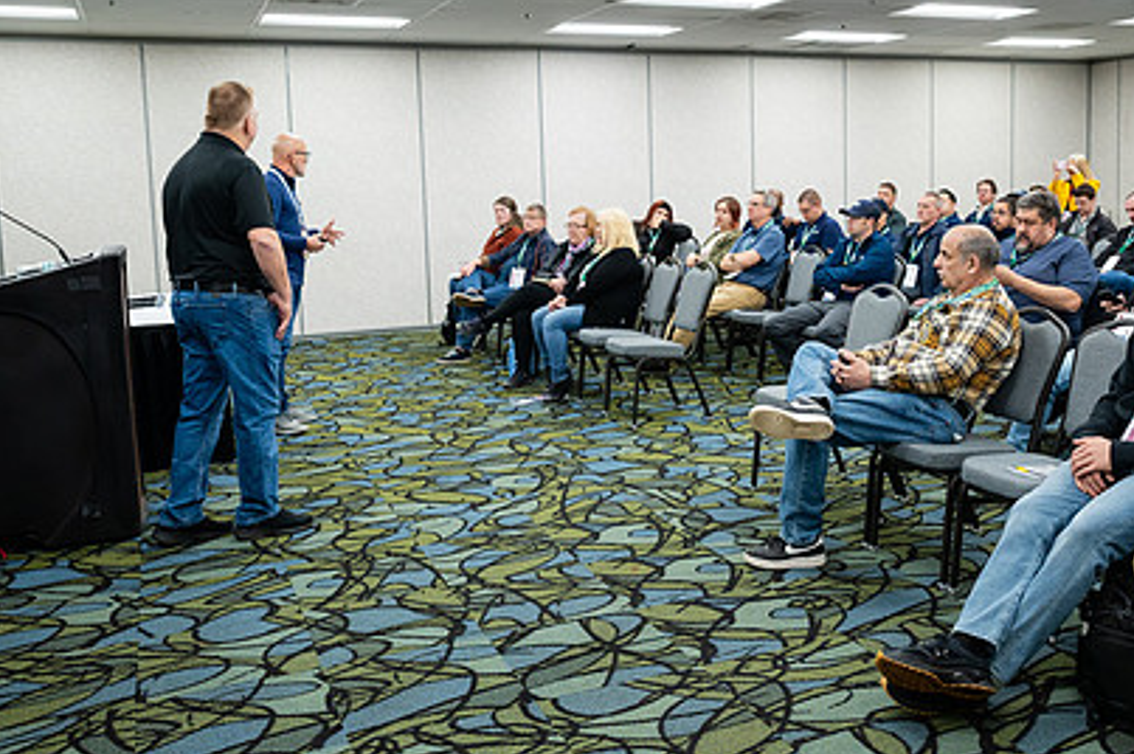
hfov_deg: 52.9
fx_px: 1133
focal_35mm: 36
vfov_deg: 36.6
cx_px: 668
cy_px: 294
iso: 2000
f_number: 4
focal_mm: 24
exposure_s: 1/200
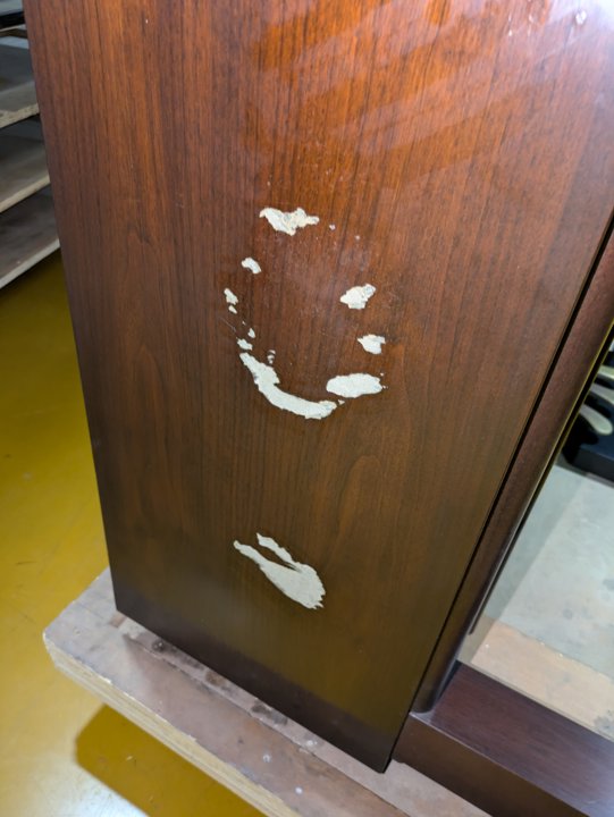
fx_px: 591
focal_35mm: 25
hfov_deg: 54.9
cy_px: 408
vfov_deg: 69.4
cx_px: 307
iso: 320
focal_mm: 5.43
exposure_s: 1/24
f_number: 1.89
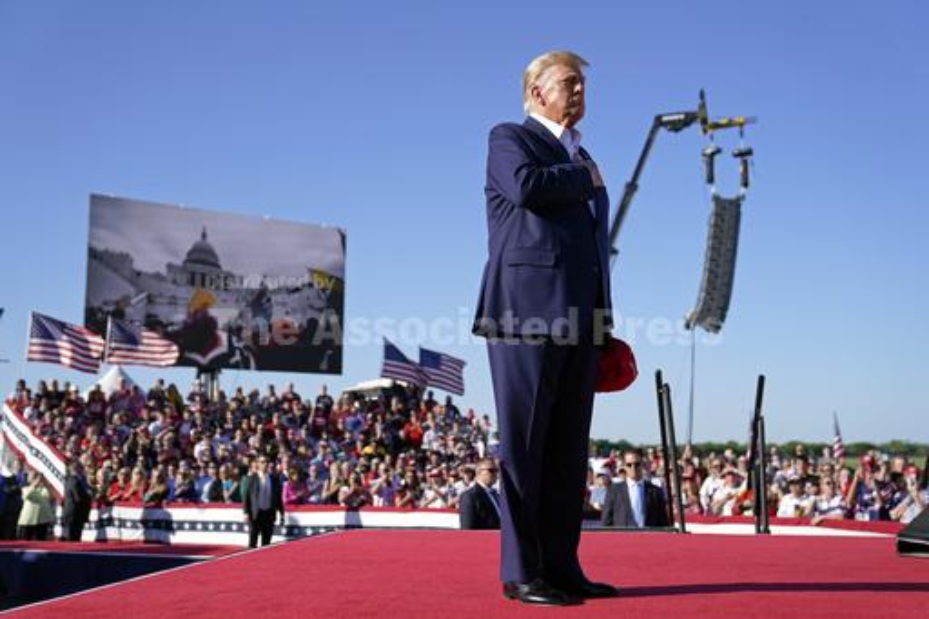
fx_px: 1135
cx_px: 464
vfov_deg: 30.5
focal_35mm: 44
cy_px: 310
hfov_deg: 44.5
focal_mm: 44
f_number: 3.2
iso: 200
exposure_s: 1/3200
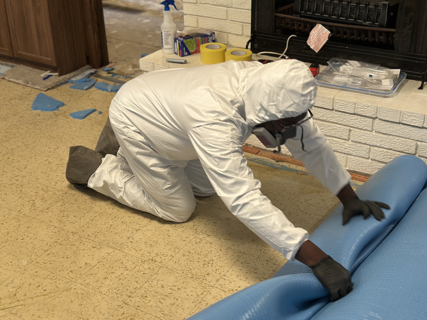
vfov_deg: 30.3
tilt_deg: -28.4
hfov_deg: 39.7
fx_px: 592
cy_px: 160
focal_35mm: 48
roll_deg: +1.1
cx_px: 214
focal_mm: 6.86
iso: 200
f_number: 1.78
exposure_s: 1/60
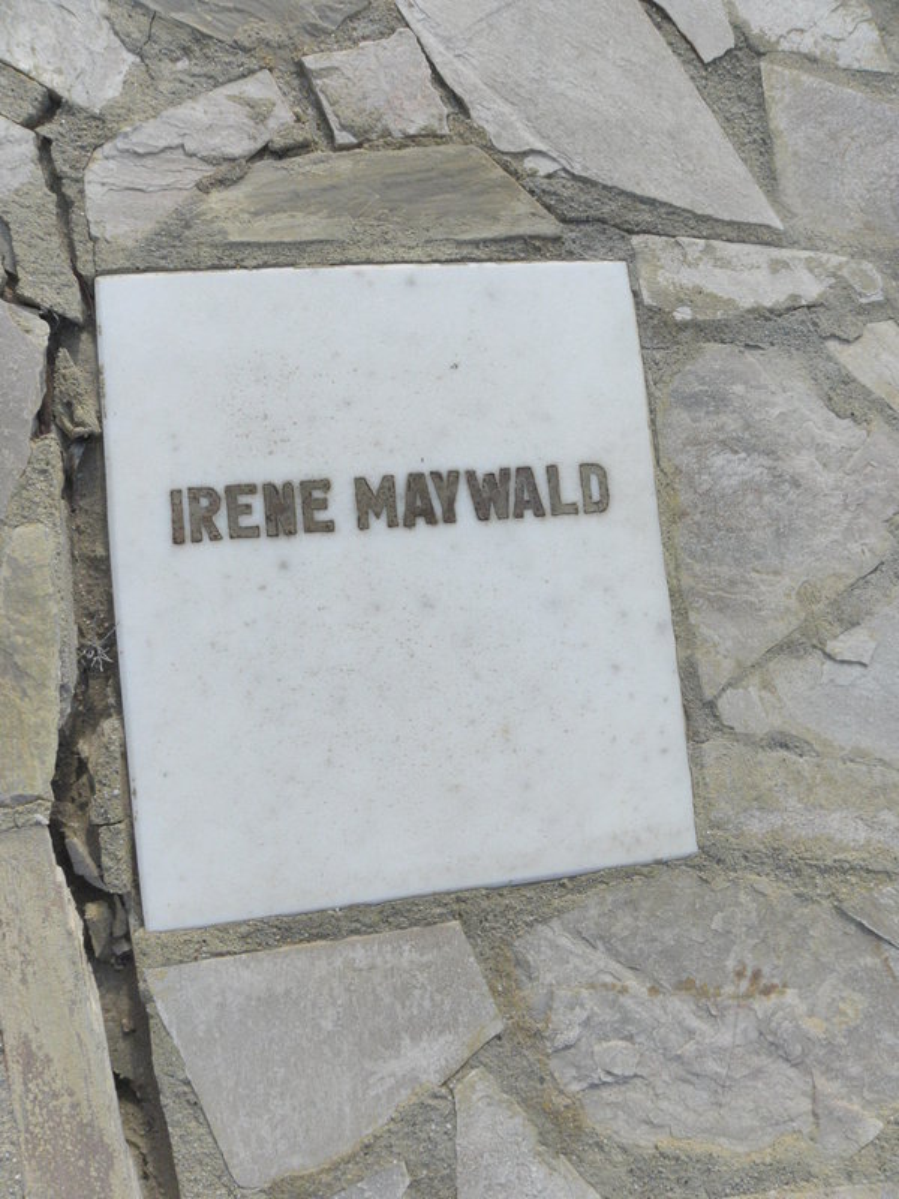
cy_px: 600
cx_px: 450
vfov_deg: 67.3
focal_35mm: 26
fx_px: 900
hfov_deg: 53.1
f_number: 5.6
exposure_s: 1/800
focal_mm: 4.6
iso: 200
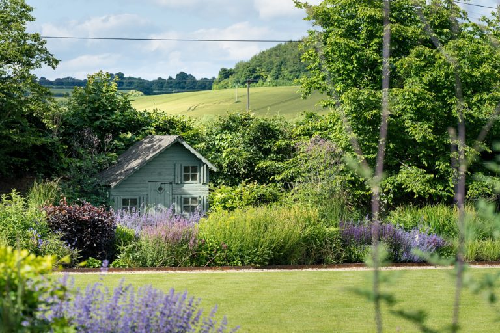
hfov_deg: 15.2
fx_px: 1875
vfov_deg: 10.2
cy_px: 166
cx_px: 250
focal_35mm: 135
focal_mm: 135
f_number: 7.1
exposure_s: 1/250
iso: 125
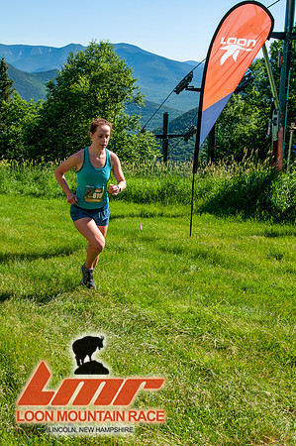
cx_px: 148
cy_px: 223
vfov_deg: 38.9
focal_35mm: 51
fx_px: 630
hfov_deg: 26.4
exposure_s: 1/400
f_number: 8
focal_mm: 34
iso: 200
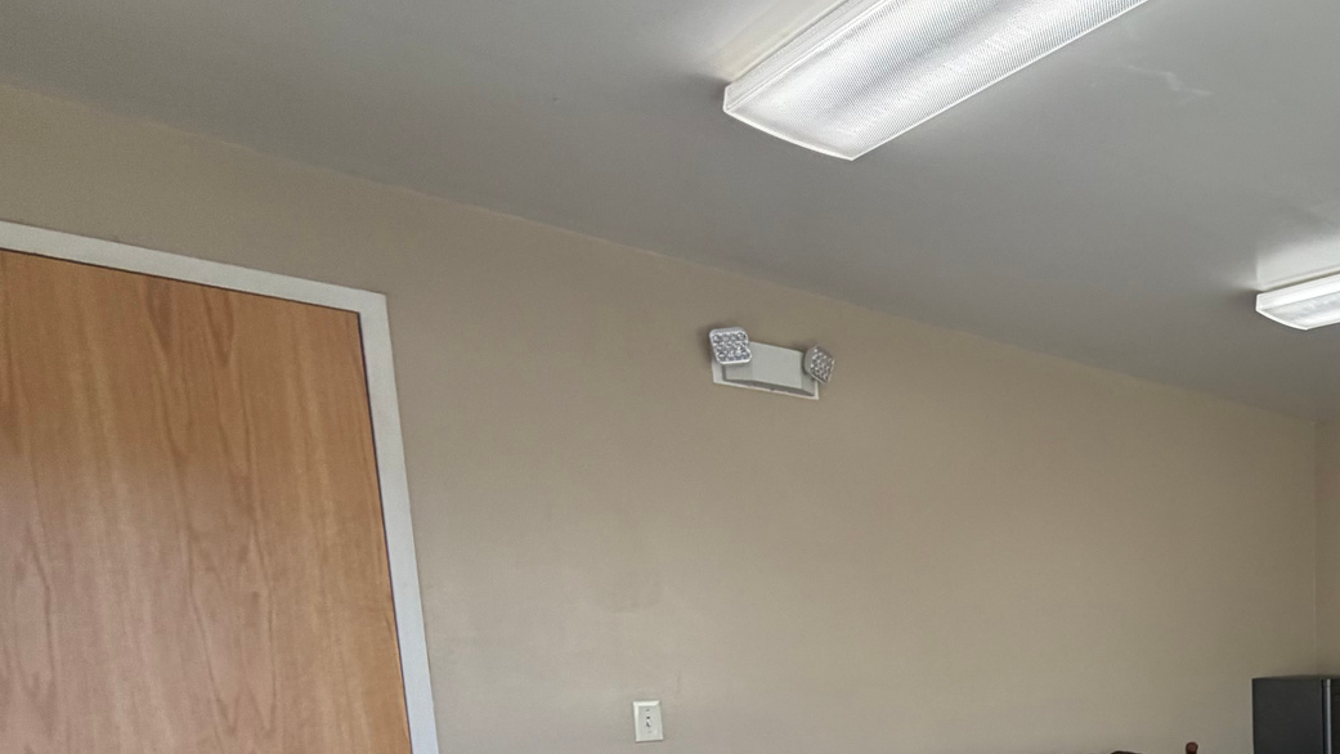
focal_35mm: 30
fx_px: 1066
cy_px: 781
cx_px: 1301
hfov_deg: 52.7
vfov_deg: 34.8
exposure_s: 1/120
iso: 125
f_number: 2.2
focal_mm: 2.22
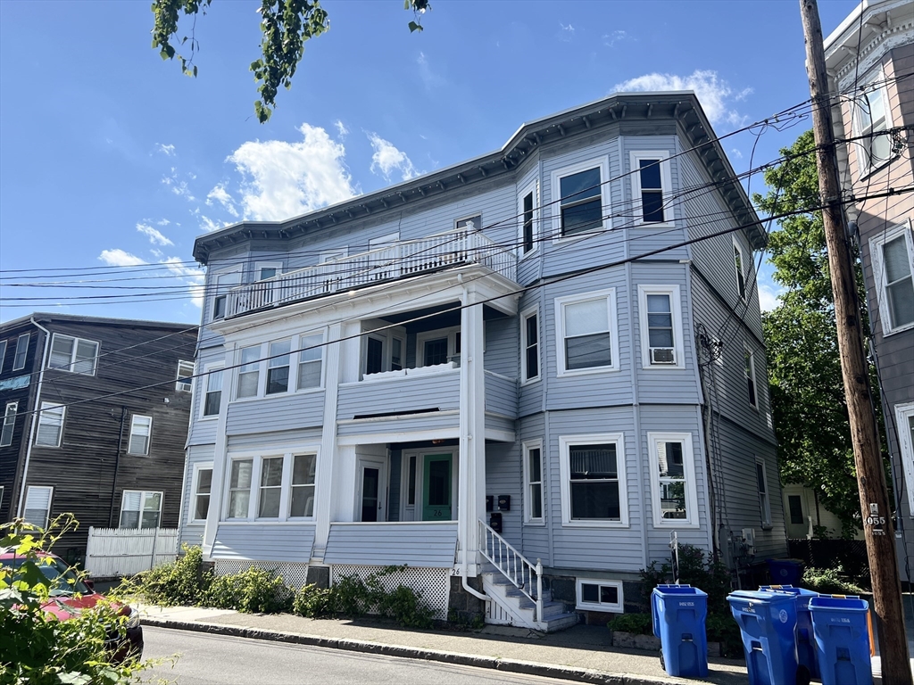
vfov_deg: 53.1
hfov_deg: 67.3
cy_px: 342
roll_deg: -0.8
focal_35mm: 26
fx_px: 687
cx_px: 457
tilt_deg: +14.7
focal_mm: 5.7
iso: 50
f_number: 1.5
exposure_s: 1/3571
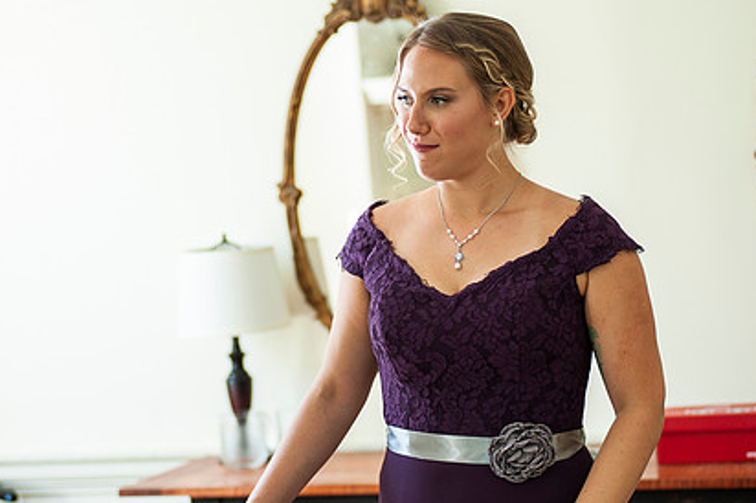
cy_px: 222
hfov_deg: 16.9
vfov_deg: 11.3
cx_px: 330
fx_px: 2539
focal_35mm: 121
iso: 500
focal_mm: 86
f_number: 2.8
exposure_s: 1/160
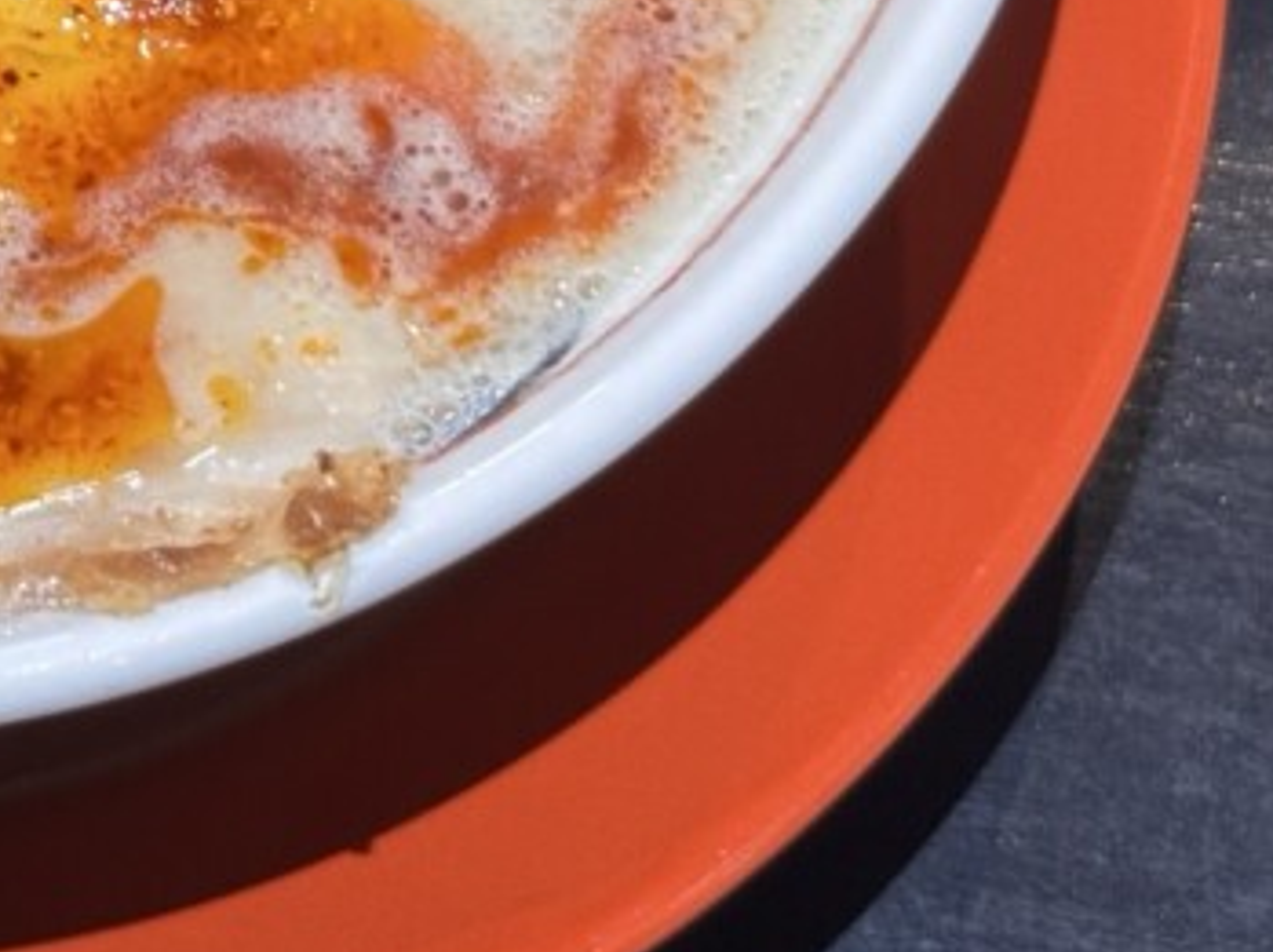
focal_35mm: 141
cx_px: -182
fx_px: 5180
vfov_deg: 10.2
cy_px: -409
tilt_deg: -57.0
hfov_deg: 13.7
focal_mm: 6.86
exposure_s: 1/40
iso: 250
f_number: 1.78
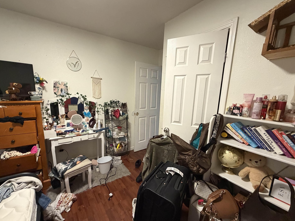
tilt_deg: -8.6
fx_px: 128
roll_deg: -0.1
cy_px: 116
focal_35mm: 15
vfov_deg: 81.7
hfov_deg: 98.1
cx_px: 139
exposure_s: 1/60
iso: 500
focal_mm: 2.22
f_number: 2.2
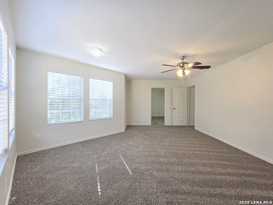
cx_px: 136
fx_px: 103
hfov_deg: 106.2
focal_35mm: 13
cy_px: 102
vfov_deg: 89.9
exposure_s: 1/120
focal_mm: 2.2
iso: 50
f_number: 1.9
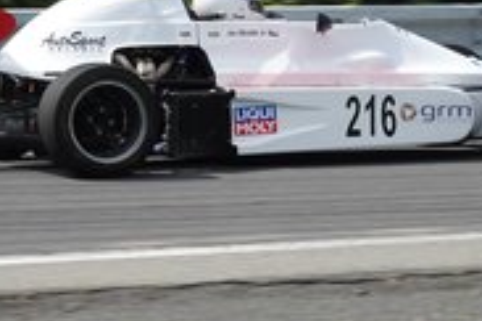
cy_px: 150
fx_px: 4324
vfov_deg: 4.3
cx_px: 292
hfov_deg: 6.4
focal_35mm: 323
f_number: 4
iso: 125
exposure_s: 1/800
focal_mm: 47.94
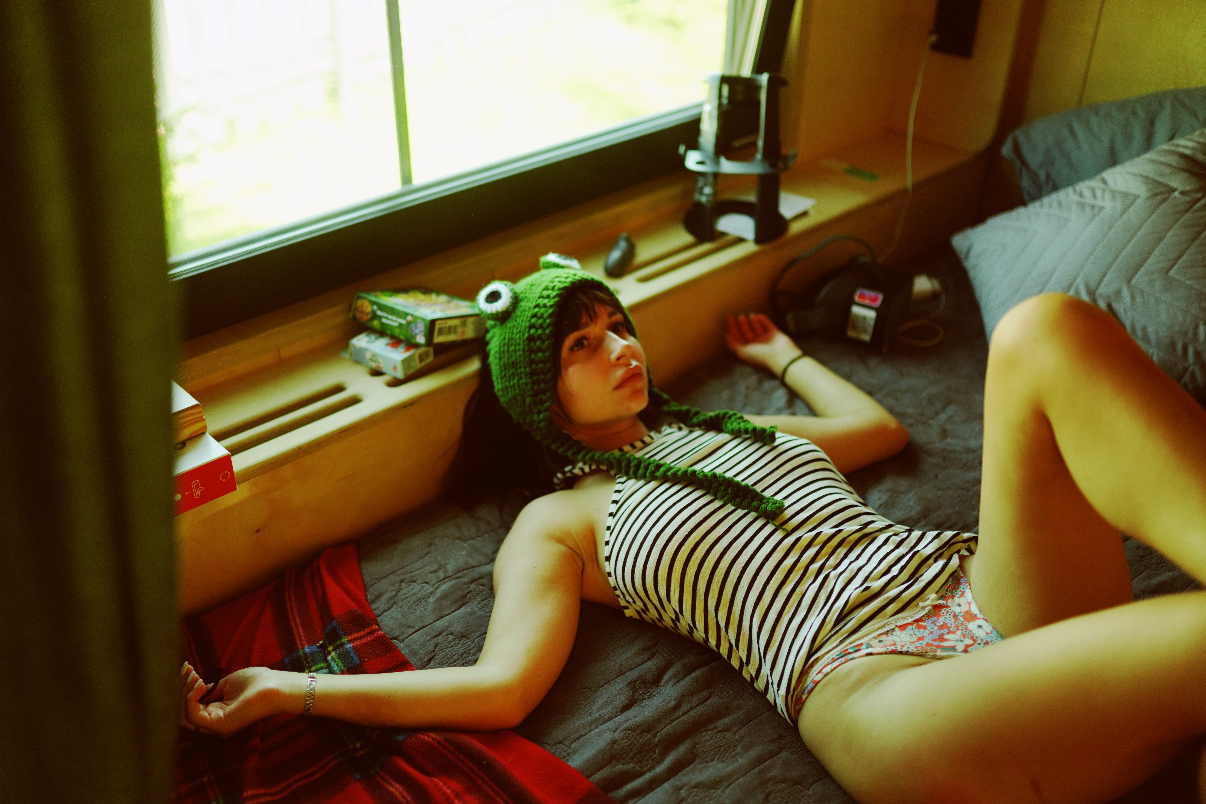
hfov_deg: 54.4
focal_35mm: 35
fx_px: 1172
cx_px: 603
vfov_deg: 37.9
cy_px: 402
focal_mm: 35
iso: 250
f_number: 1.4
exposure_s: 1/320
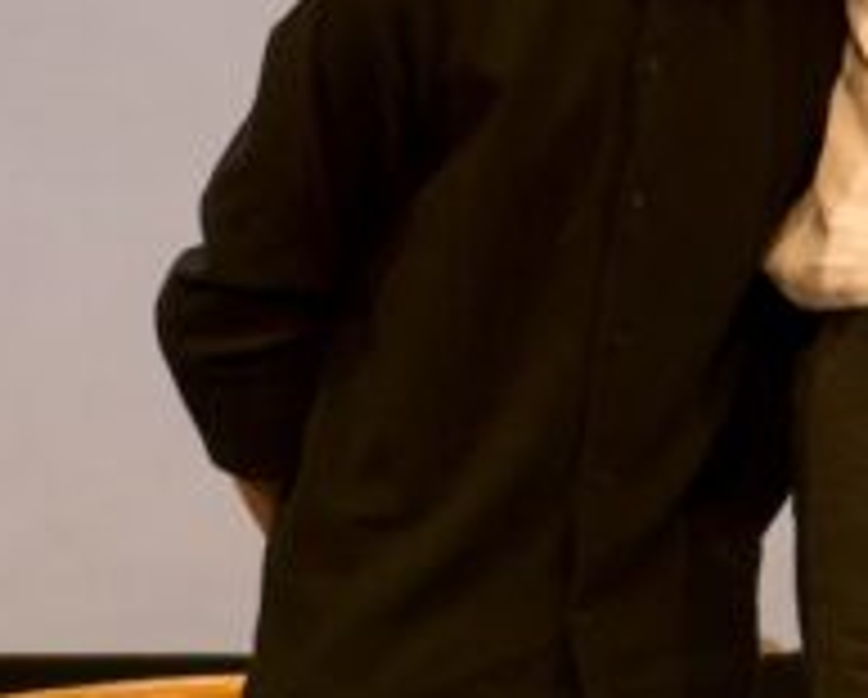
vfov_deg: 4.5
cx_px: 908
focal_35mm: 343
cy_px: 88
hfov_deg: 5.6
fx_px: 8825
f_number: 4
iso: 800
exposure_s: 1/100
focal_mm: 46
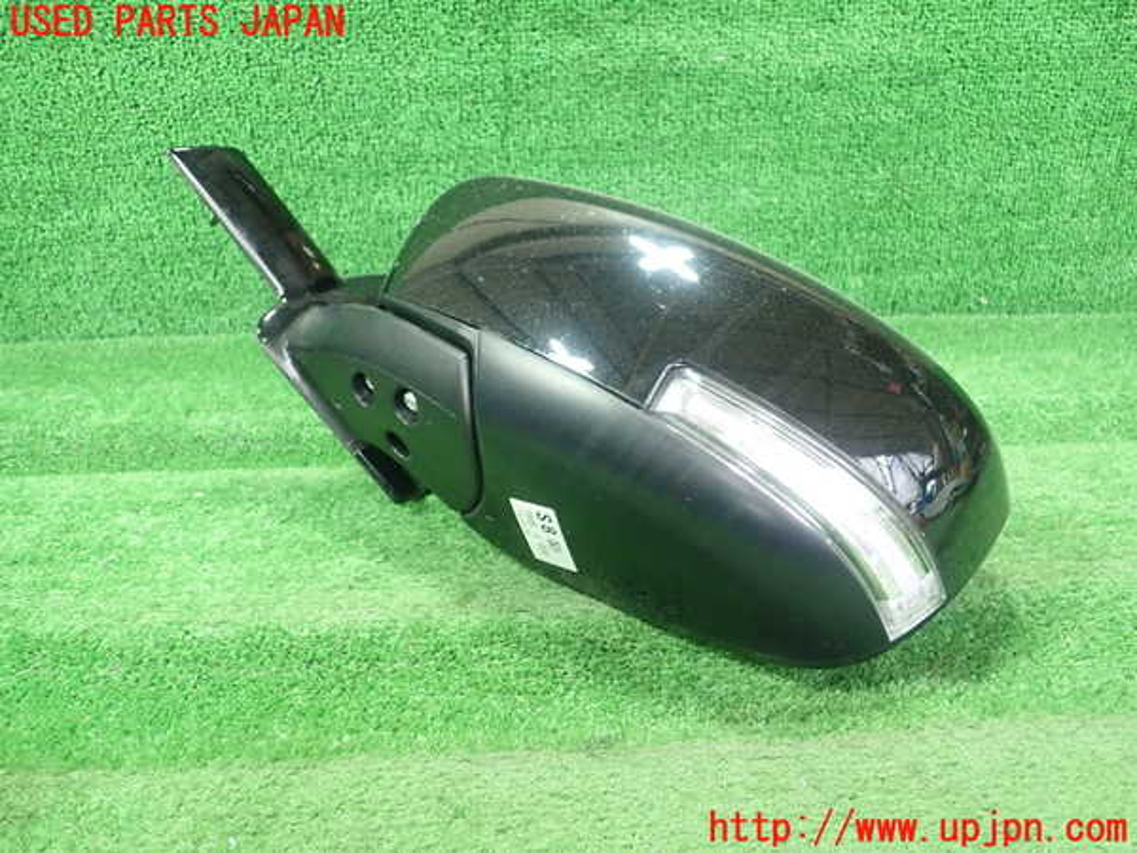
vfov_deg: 46.8
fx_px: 985
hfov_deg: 60.0
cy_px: 426
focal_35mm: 30
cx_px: 568
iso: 800
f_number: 2.3
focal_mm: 5.5
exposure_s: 1/125
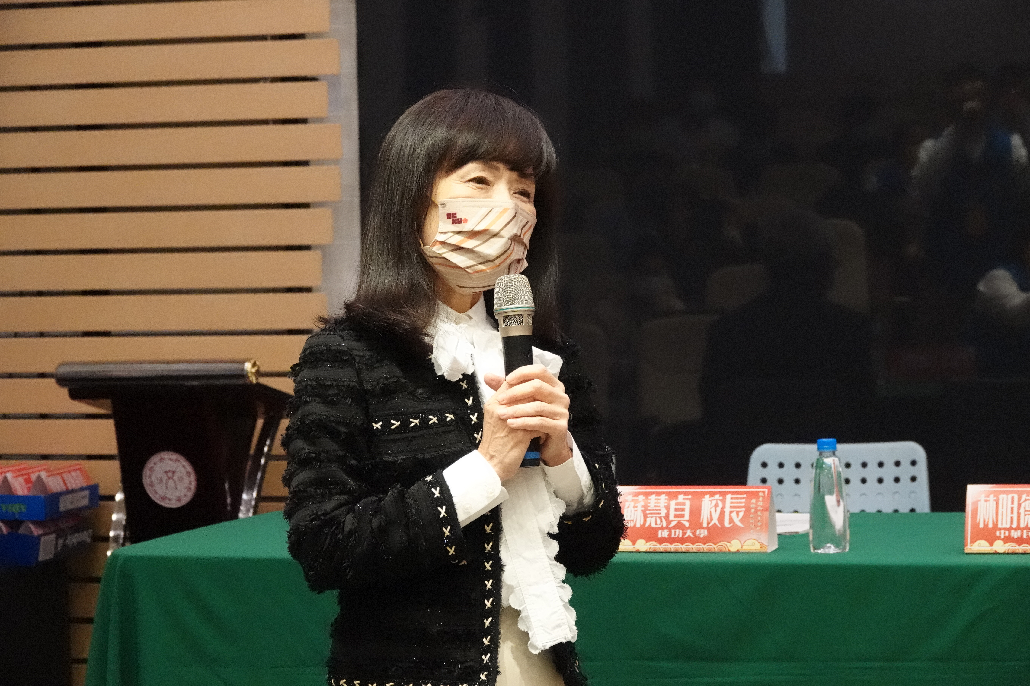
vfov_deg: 12.3
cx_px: 515
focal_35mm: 111
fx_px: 3176
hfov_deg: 18.4
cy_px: 343
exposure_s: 1/250
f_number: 4
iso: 5000
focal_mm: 40.73
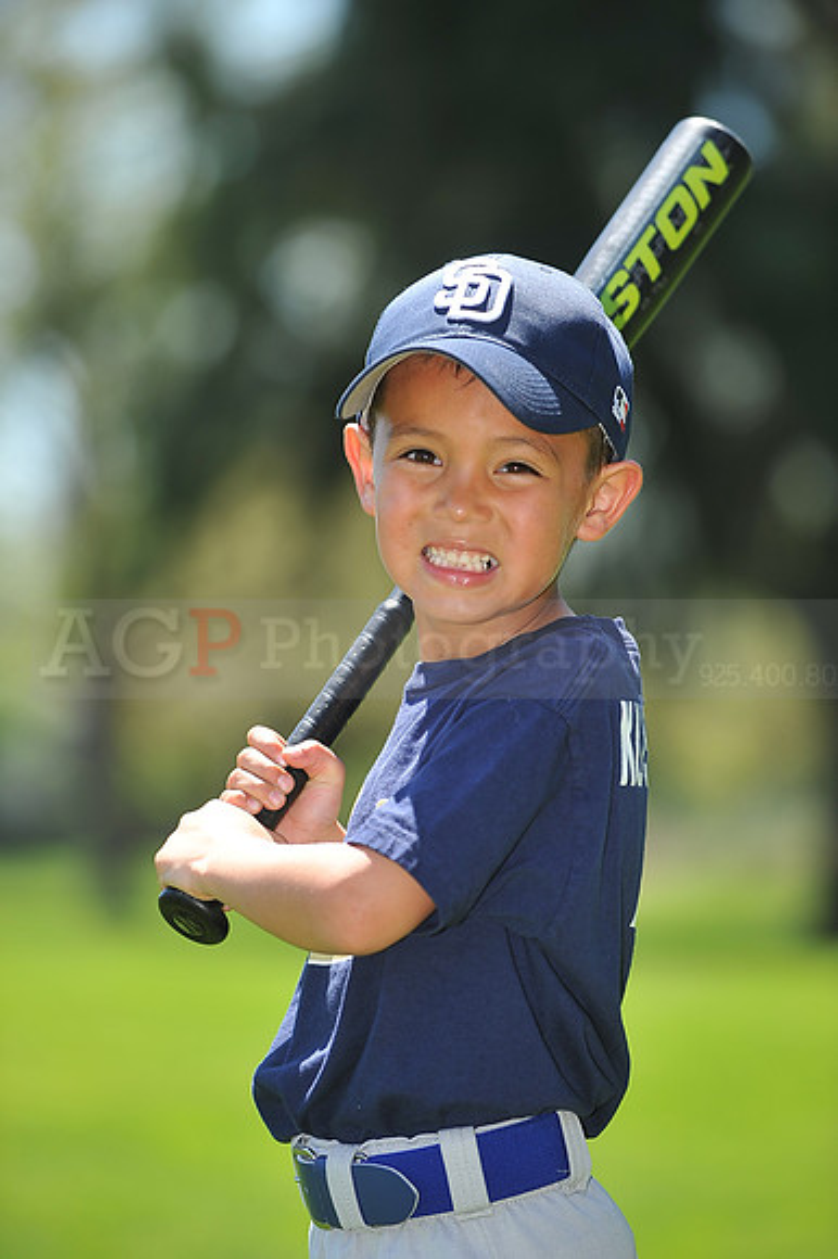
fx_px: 6991
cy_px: 630
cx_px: 419
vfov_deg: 10.3
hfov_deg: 6.9
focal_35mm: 200
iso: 200
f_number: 4.5
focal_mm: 200
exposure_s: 1/640
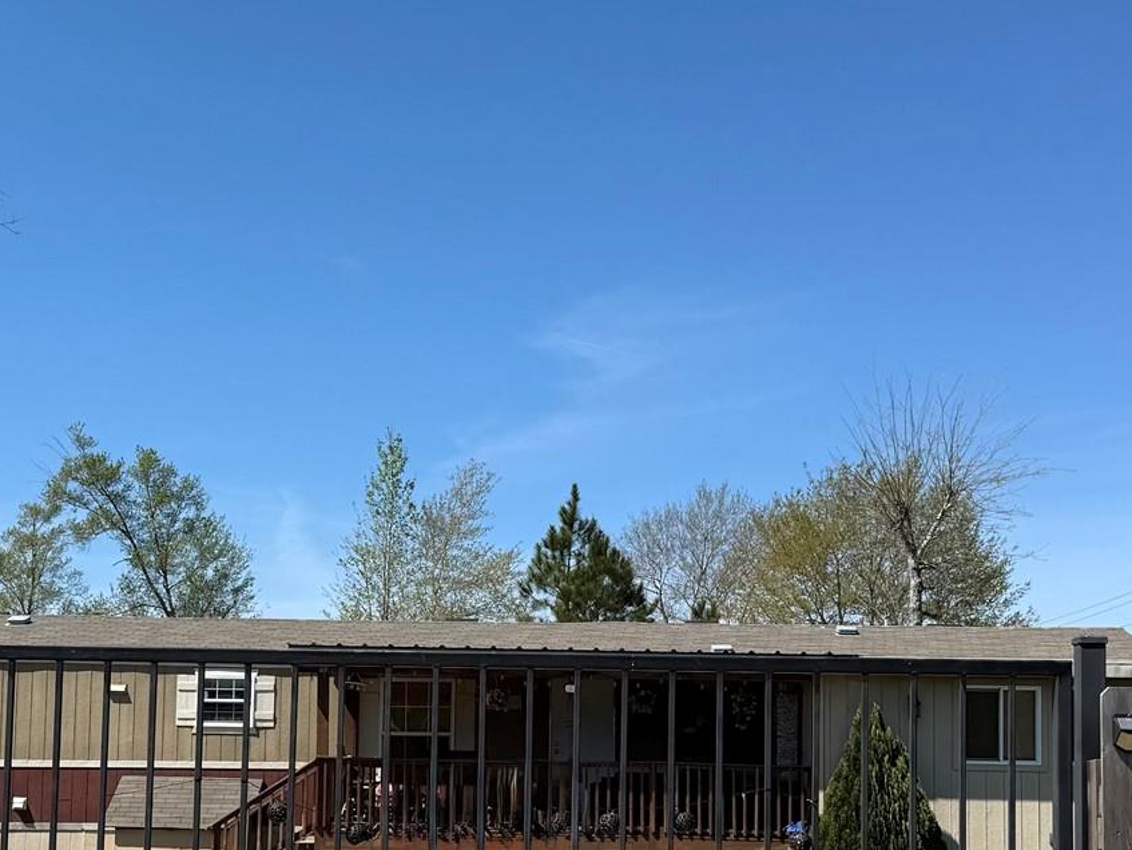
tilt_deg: +5.2
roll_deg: -0.4
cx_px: 496
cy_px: 660
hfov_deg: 33.2
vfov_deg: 24.9
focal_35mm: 58
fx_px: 1898
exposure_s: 1/6173
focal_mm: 6.76
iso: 80
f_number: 1.78
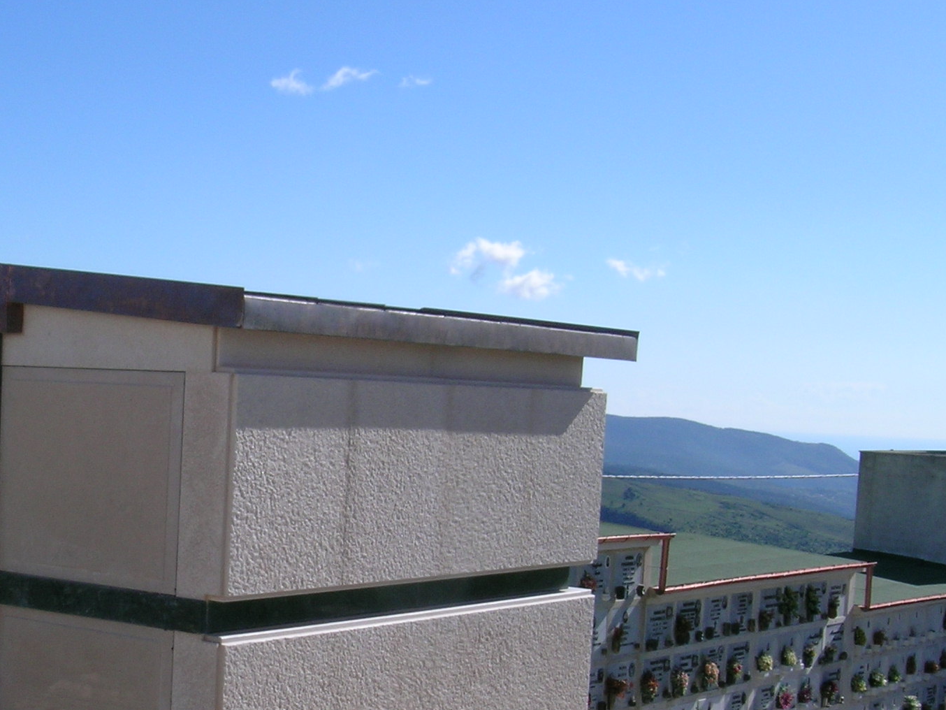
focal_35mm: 67
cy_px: 544
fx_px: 1831
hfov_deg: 28.3
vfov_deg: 21.7
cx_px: 174
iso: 50
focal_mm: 7.2
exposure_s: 1/295
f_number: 7.6
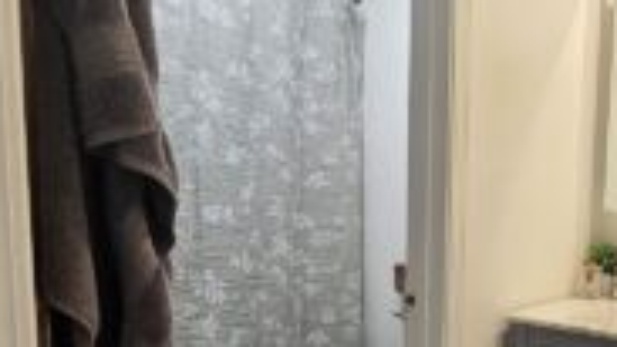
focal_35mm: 31
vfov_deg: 36.8
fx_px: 507
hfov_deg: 53.4
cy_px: 263
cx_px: 573
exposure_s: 1/60
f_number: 2.2
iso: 160
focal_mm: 2.2
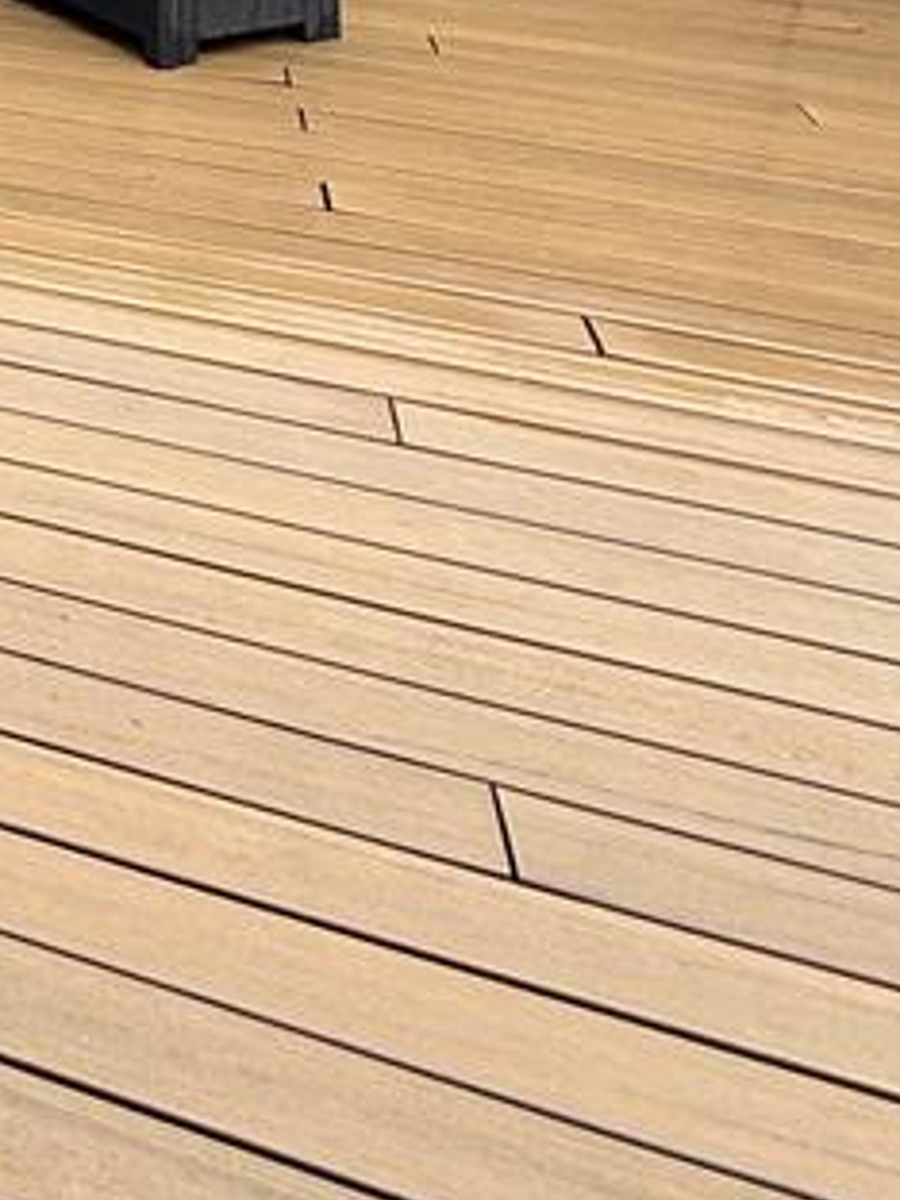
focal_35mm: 46
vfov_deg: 34.1
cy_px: -204
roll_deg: -1.5
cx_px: -465
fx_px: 1595
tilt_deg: -12.3
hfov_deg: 24.3
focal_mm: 2.22
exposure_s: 1/370
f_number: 2.2
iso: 50
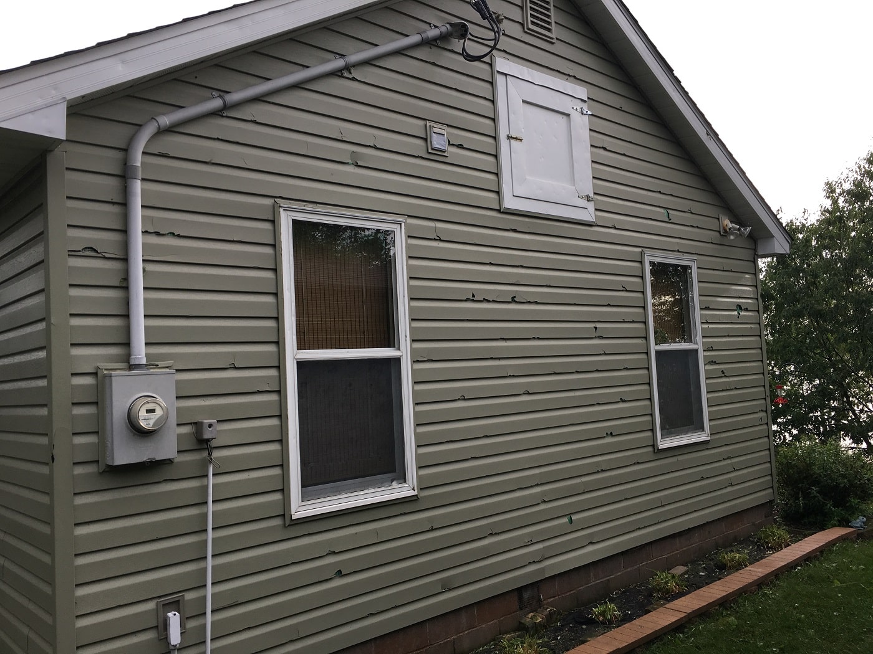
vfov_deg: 48.2
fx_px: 731
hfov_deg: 61.7
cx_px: 436
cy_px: 327
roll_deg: +2.2
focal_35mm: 29
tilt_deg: +4.8
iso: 25
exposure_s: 1/331
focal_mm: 4.15
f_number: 2.2
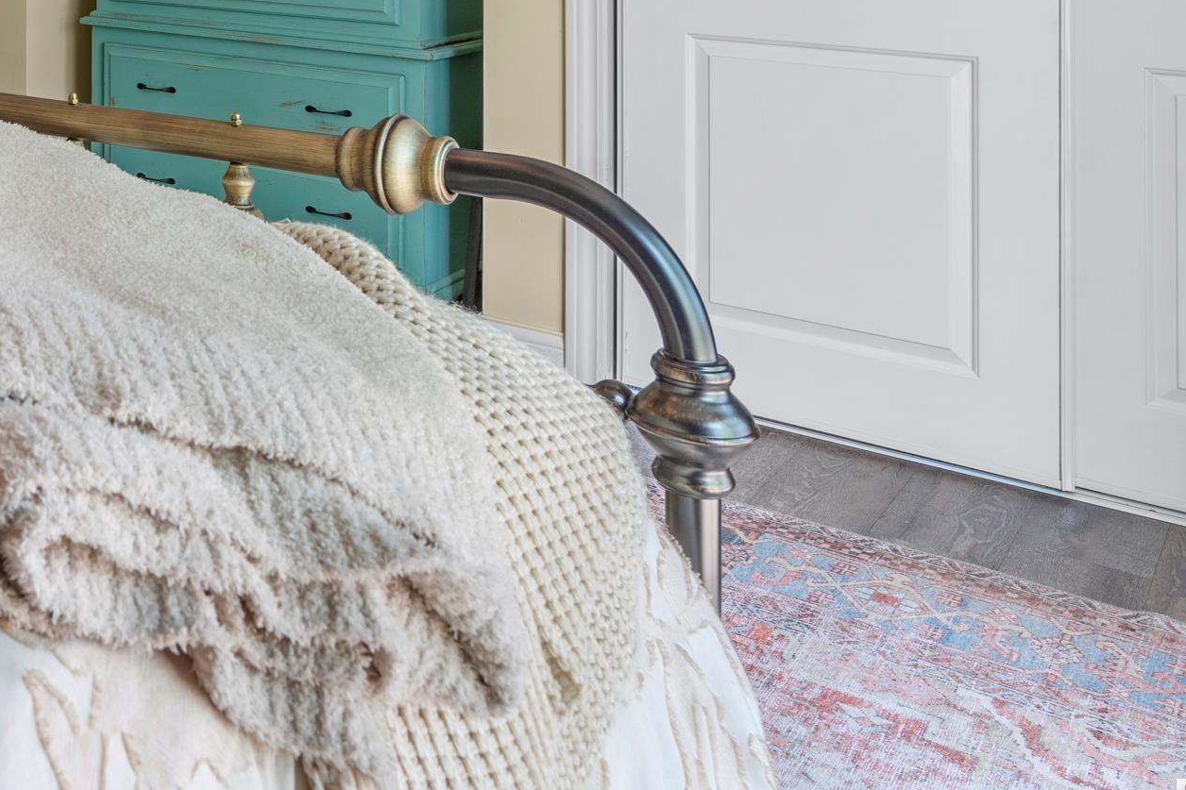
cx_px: -96
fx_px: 1416
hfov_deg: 38.3
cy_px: -117
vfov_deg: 27.9
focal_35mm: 43
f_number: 8
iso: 160
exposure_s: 1/1.25
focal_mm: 18
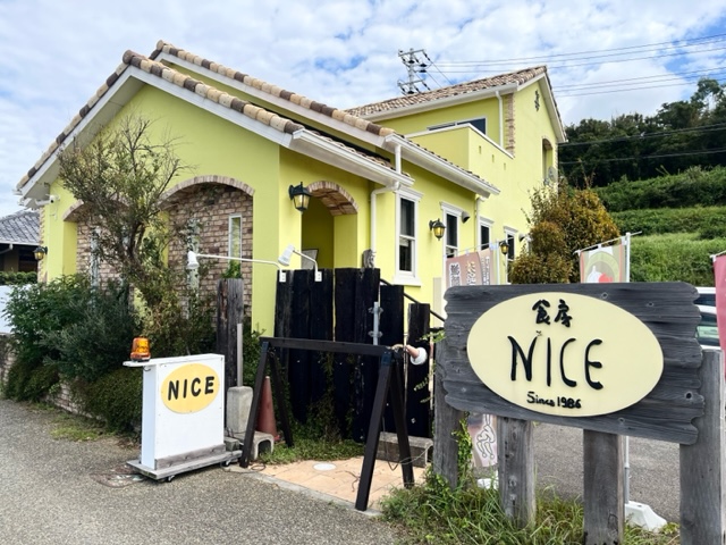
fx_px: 545
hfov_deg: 67.3
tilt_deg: +3.8
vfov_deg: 53.1
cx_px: 363
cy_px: 272
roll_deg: -0.6
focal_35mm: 26
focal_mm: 5.1
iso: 50
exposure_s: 1/2755
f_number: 1.6
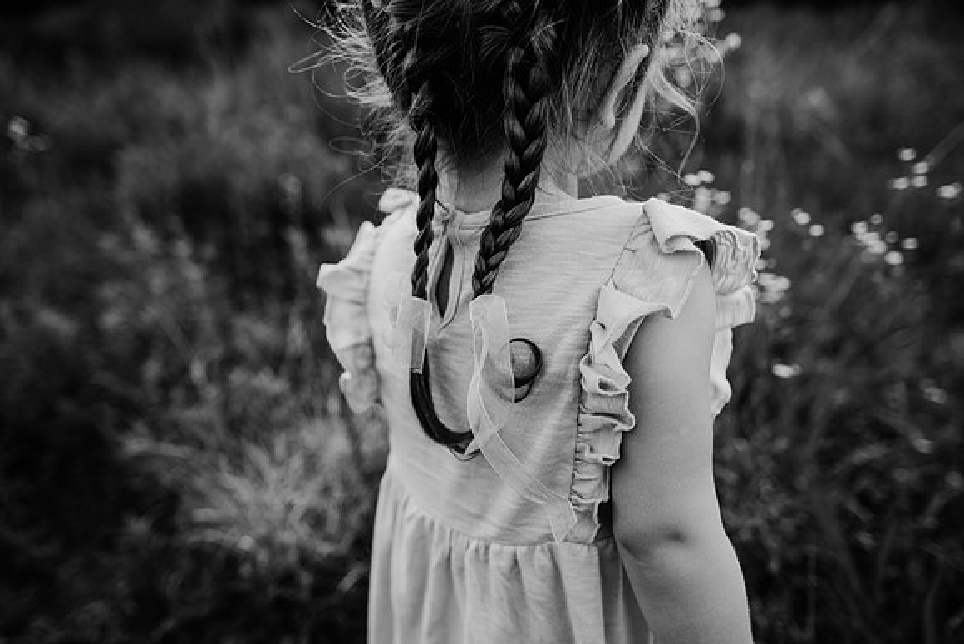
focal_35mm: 24
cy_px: 322
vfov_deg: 53.2
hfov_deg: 73.7
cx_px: 482
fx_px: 643
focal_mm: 24
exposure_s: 1/500
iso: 160
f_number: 2.8
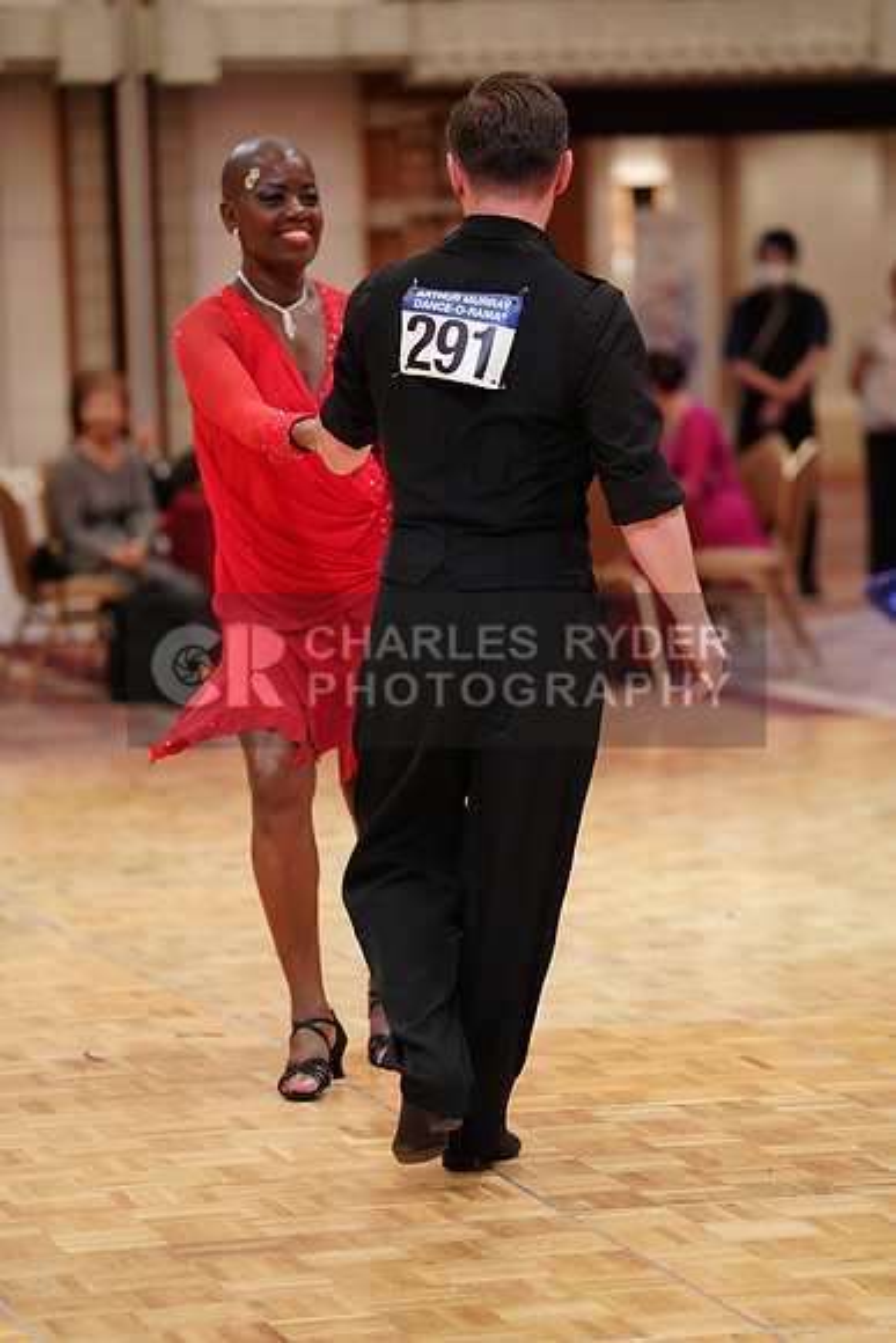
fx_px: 4962
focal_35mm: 133
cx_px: 448
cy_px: 672
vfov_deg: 15.4
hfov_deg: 10.3
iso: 3200
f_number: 2.8
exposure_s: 1/250
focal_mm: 133
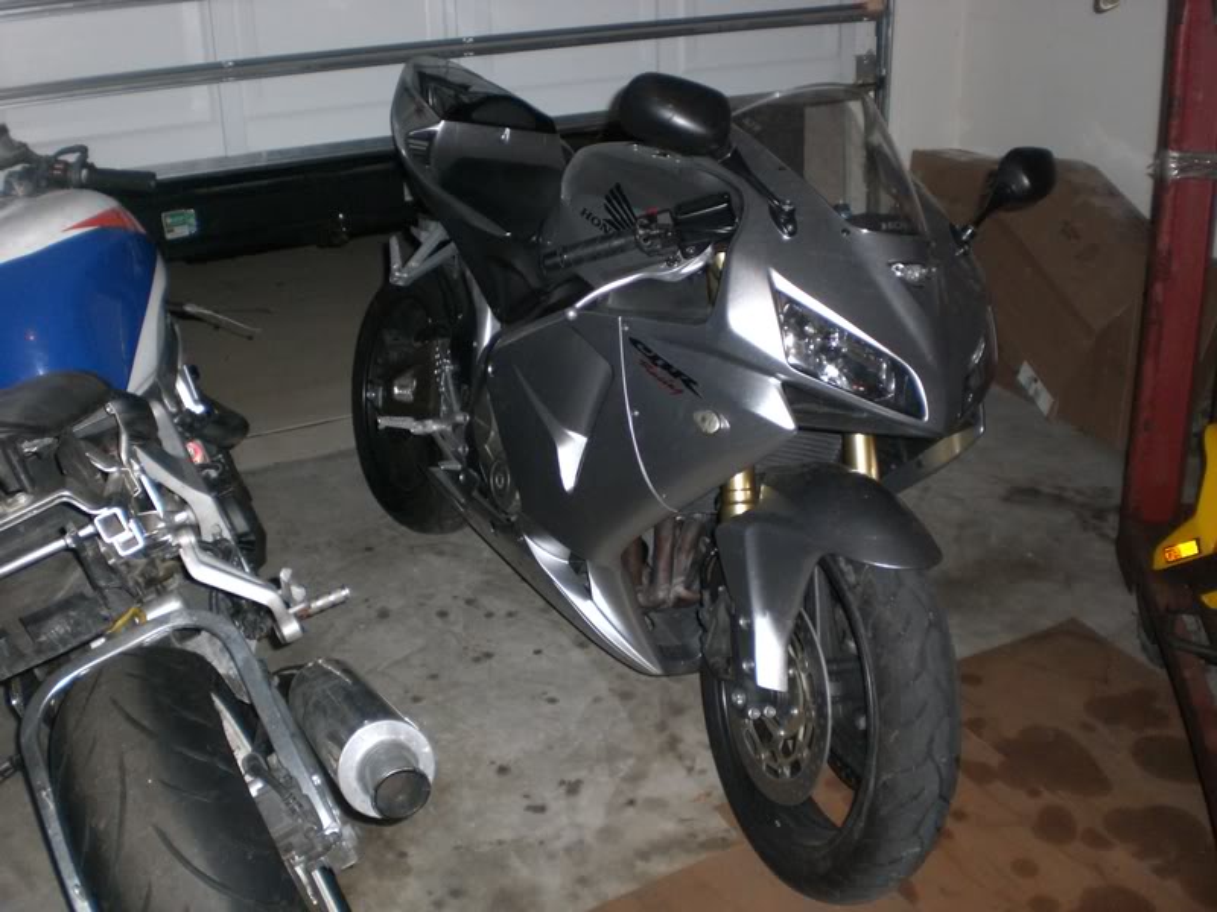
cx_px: 608
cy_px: 456
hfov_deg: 49.0
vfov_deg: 37.7
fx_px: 1336
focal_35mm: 38
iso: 200
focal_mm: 6.3
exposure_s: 1/60
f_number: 3.1
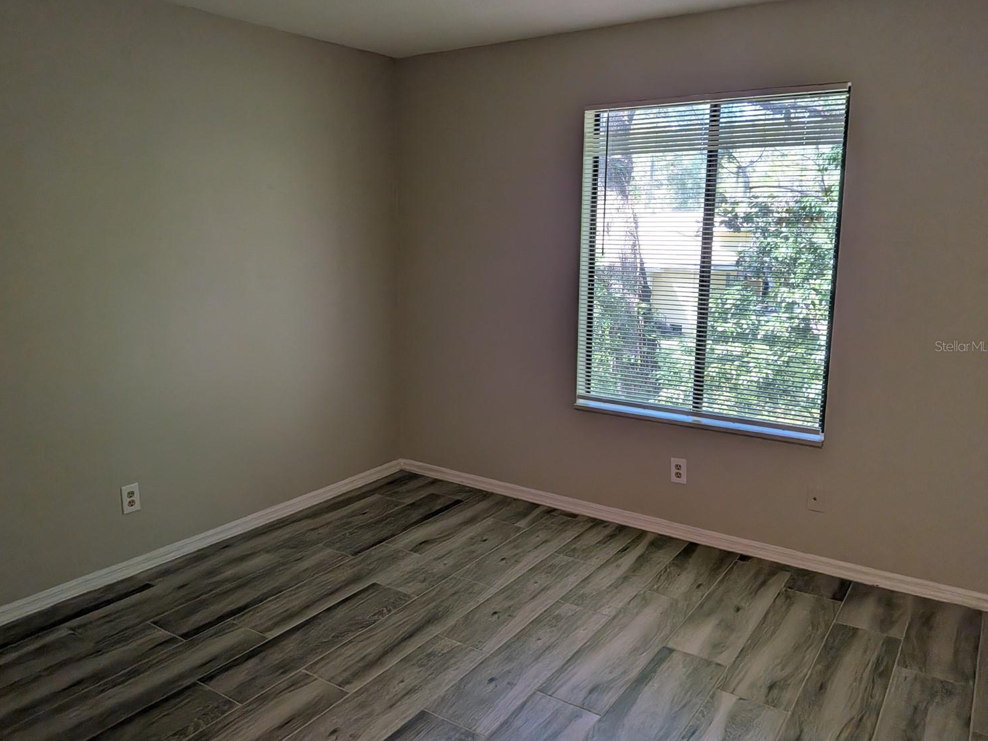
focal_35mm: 26
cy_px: 346
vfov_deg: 53.0
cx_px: 463
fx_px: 742
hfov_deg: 67.2
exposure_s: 1/120
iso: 100
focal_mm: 4.53
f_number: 1.7
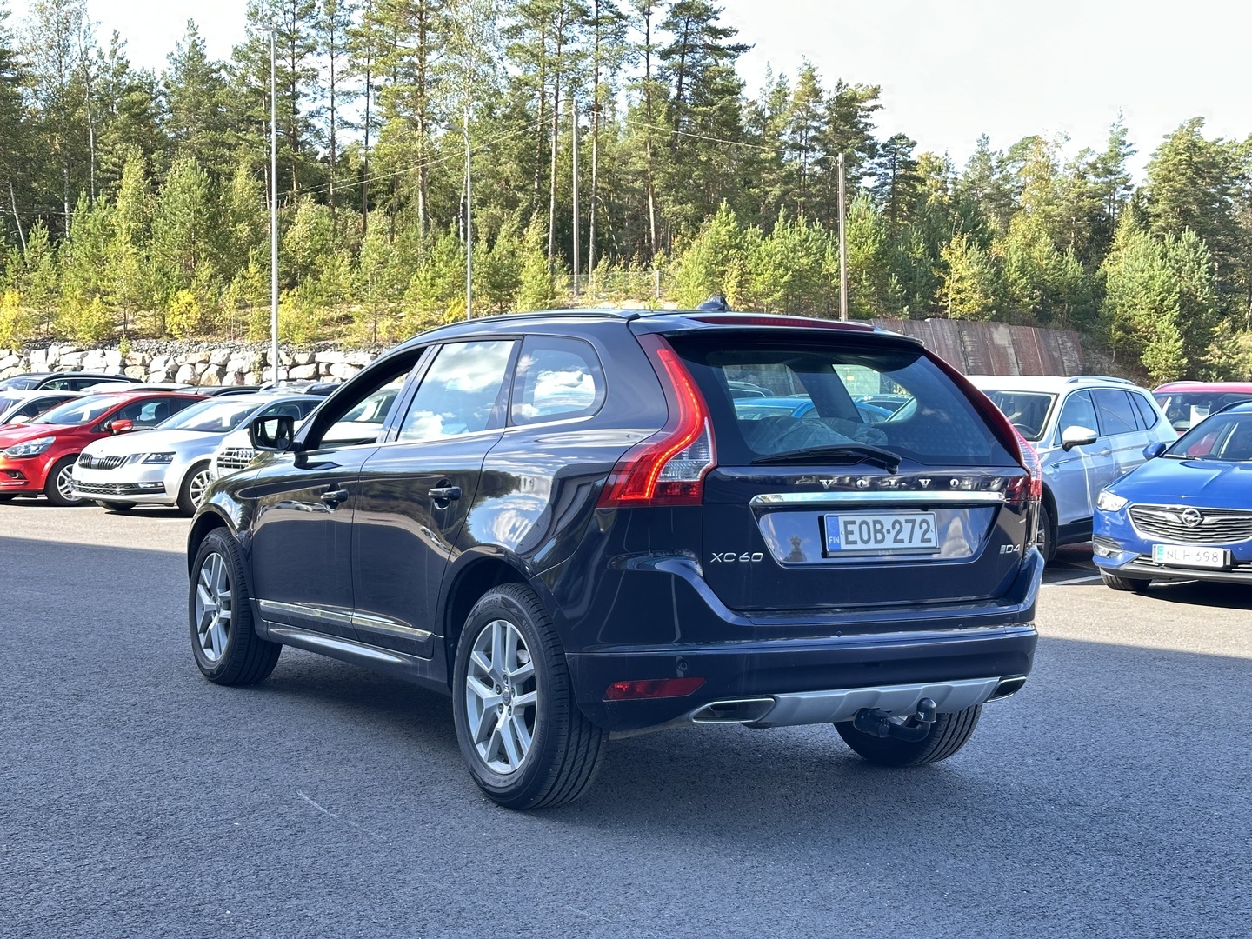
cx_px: 626
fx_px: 1736
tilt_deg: -2.9
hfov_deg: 39.7
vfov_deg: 30.3
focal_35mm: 48
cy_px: 470
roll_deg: -0.4
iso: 64
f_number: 1.78
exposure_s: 1/151
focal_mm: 6.86
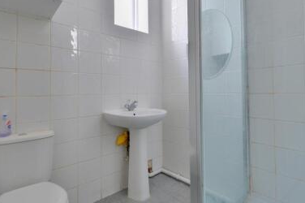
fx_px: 161
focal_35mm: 19
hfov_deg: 86.3
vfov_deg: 64.1
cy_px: 85
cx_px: 176
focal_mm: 10
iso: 200
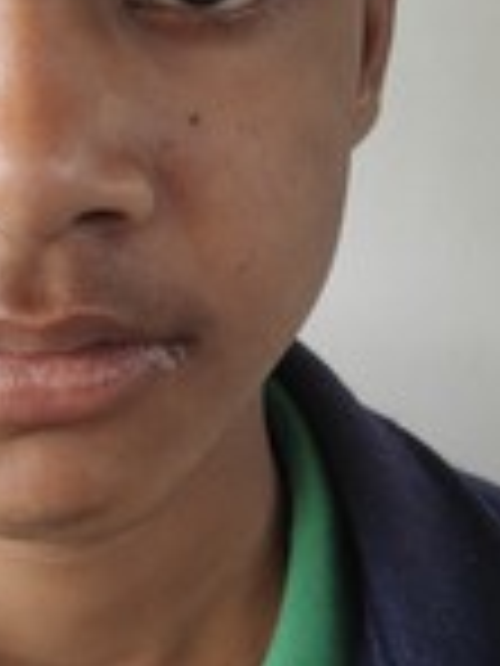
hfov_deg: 26.8
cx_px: 144
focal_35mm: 54
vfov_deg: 35.1
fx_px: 1040
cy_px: 207
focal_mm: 3.94
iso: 102
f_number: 1.9
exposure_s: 1/100
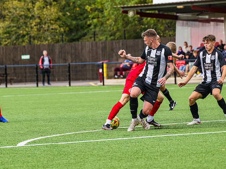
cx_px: 114
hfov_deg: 7.2
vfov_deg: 5.4
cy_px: 84
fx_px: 1795
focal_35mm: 275
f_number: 4.5
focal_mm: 155
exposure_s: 1/1600
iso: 800
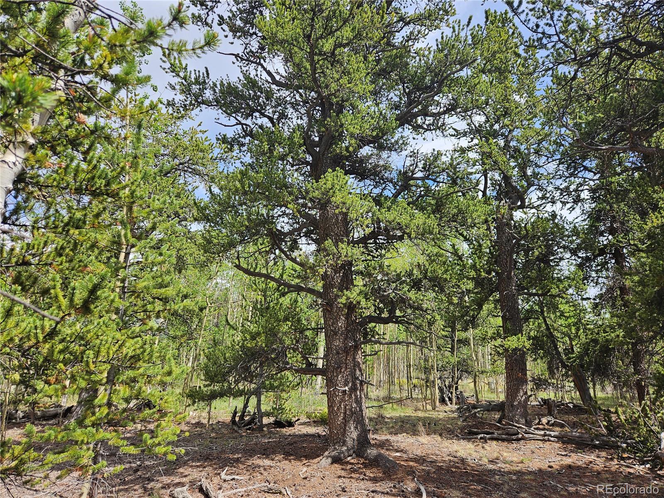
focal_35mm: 23
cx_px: 332
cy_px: 249
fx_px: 441
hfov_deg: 73.9
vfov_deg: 58.9
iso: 25
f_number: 1.8
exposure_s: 1/1061
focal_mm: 5.4
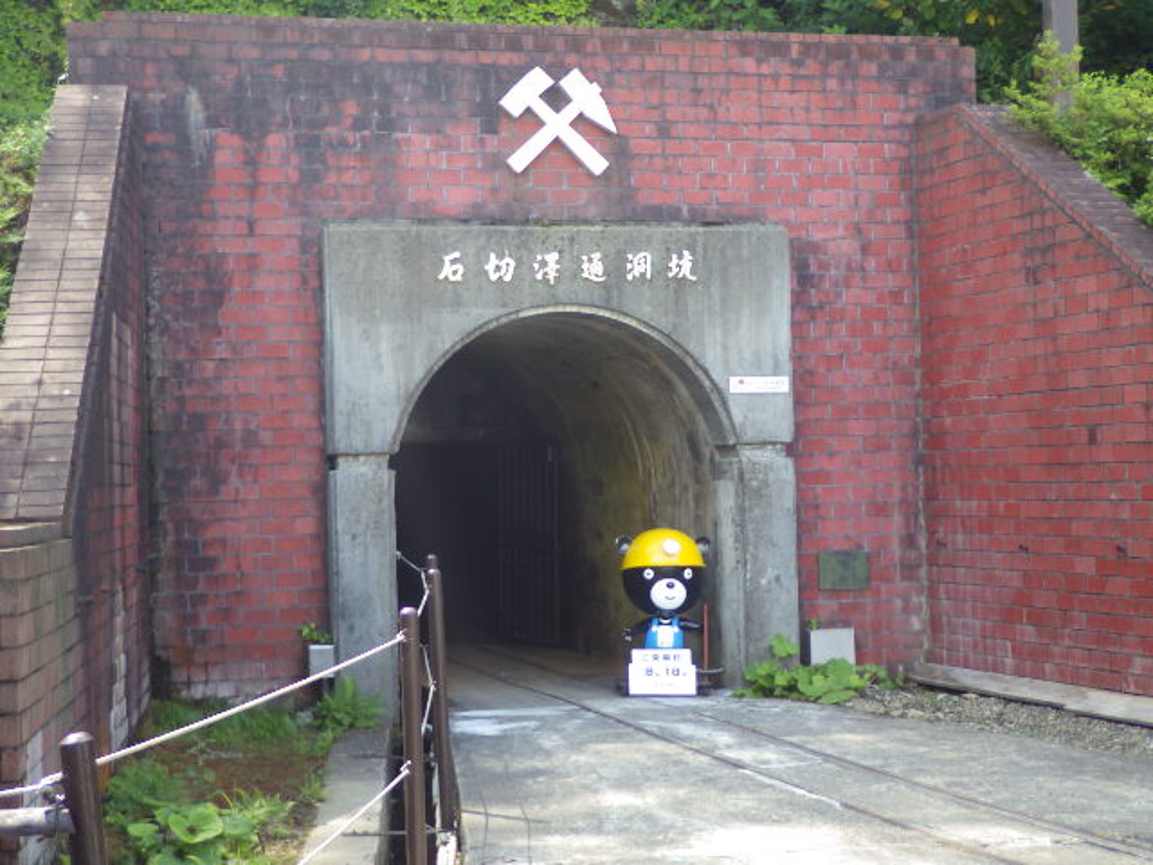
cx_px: 576
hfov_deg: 31.2
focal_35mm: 62
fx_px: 2065
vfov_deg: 23.7
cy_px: 432
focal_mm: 11
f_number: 3.6
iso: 125
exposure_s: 1/125
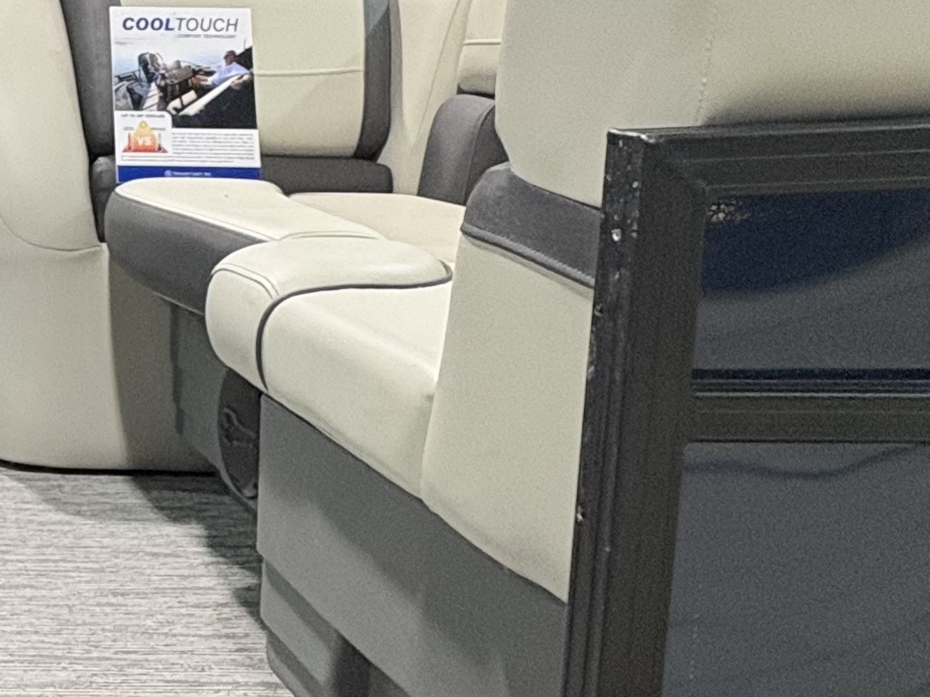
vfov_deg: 27.7
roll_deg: -0.3
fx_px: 1397
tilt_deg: -6.0
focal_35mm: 52
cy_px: 194
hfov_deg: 29.7
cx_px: -274
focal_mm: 2.22
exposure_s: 1/60
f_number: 2.2
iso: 250
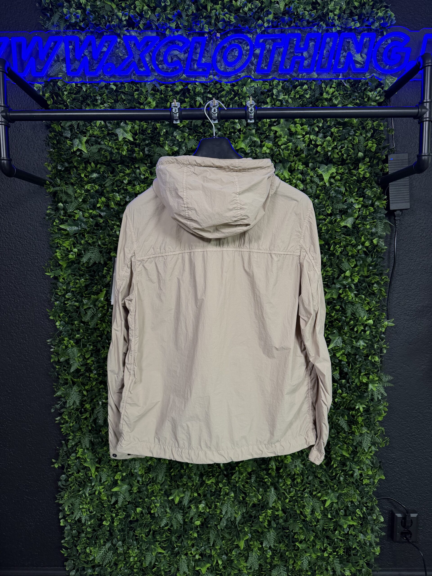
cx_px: 216
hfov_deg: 56.8
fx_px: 399
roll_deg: -0.8
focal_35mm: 24
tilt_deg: -4.7
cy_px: 288
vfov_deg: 71.6
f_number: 1.78
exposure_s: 1/51
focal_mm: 6.76
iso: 200
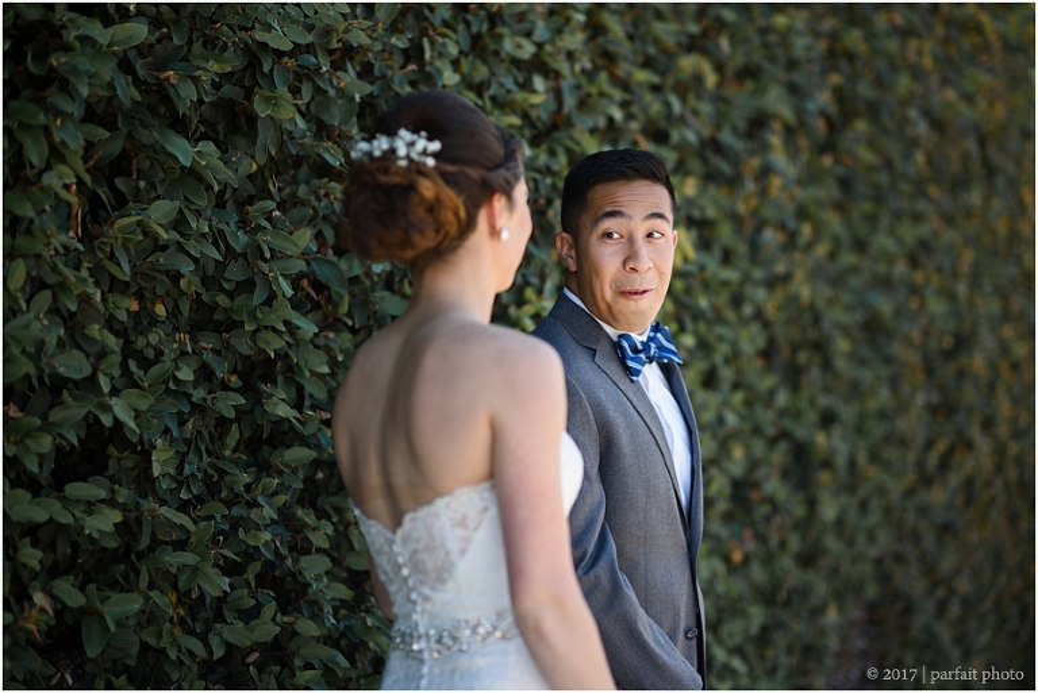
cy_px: 346
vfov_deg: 16.1
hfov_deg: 23.9
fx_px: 2452
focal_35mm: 85
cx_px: 519
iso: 320
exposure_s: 1/2000
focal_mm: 85
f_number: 2
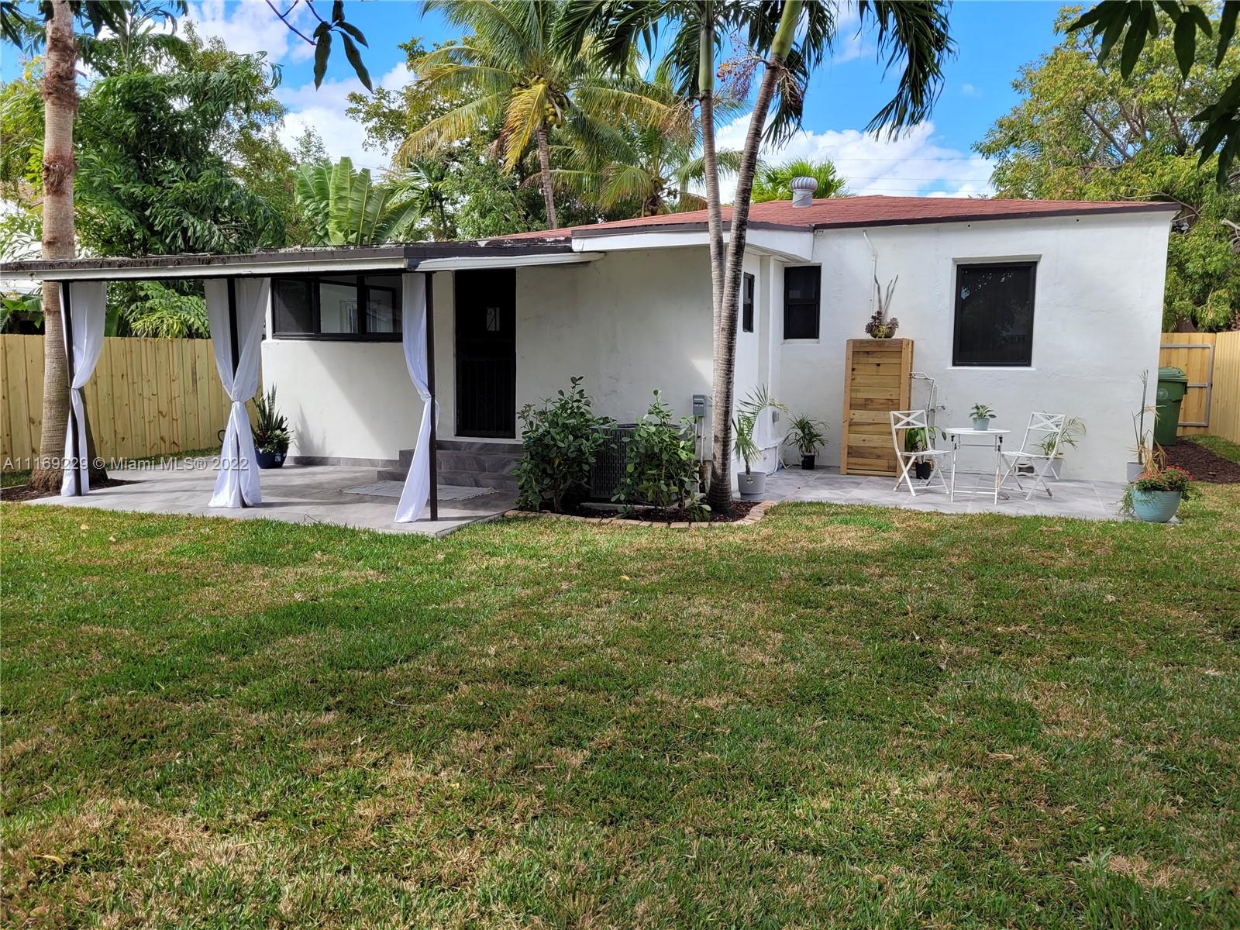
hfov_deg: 67.3
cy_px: 465
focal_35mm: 26
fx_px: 931
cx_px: 620
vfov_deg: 53.1
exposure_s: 1/919
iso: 40
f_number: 1.8
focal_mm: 5.4
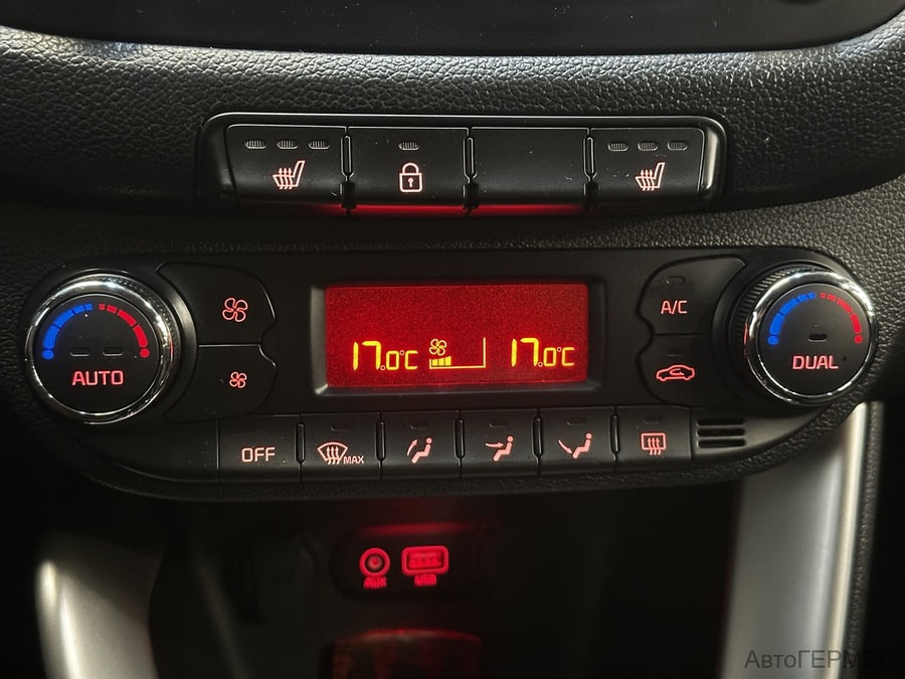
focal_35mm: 48
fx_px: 1255
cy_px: 340
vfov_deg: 30.3
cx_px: 452
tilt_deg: -31.3
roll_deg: -3.6
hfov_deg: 39.7
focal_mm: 6.86
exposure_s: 1/20
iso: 640
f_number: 1.78
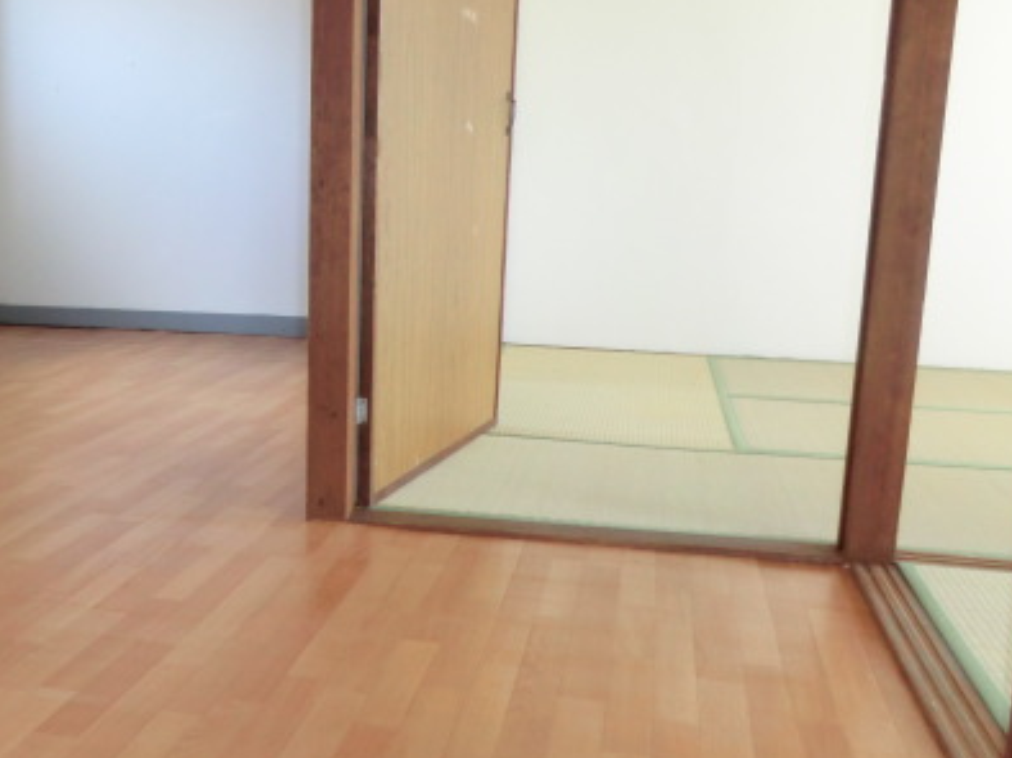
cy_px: 424
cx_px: 347
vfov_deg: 36.7
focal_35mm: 39
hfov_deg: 47.2
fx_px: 1139
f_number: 3.2
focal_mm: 4.3
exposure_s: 1/60
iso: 250
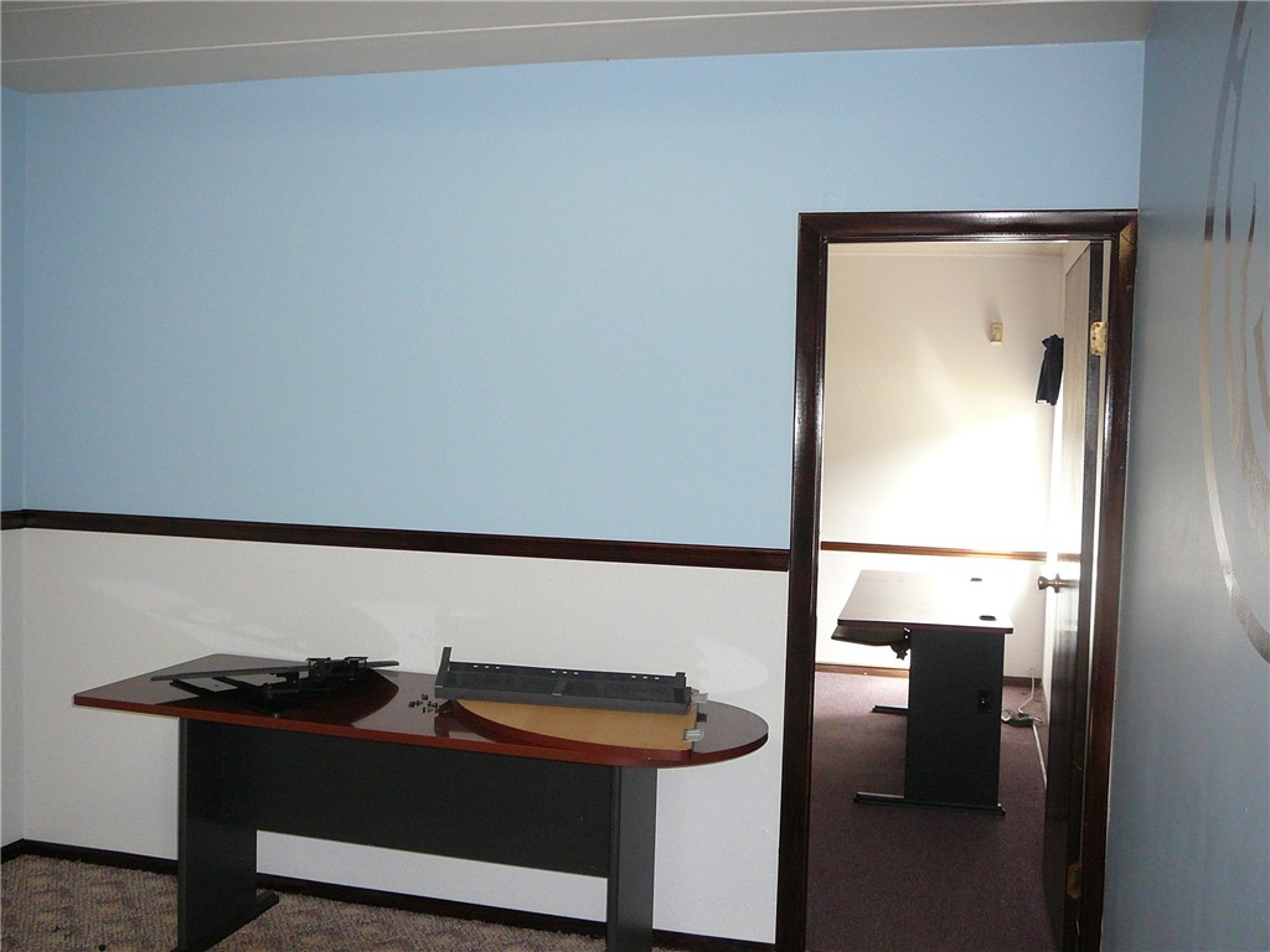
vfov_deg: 40.7
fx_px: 1284
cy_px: 476
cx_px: 635
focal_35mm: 35
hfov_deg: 52.6
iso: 200
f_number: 2.8
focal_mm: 5.2
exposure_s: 1/30
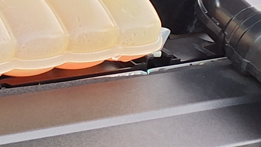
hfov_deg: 15.6
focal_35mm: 110
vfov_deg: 10.0
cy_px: -172
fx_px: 761
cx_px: -255
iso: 100
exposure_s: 1/40
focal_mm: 5.54
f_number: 1.8
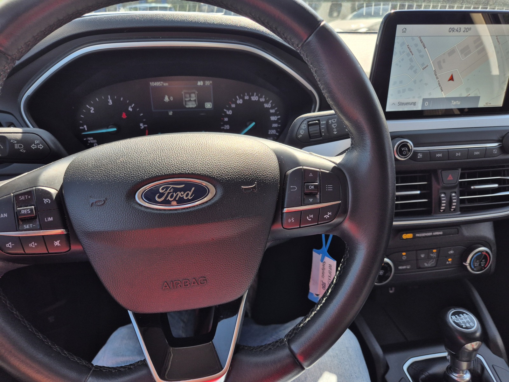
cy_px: 191
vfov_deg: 58.9
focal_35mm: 23
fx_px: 338
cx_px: 254
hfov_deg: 73.9
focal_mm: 5.4
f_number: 1.8
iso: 25
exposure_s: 1/528
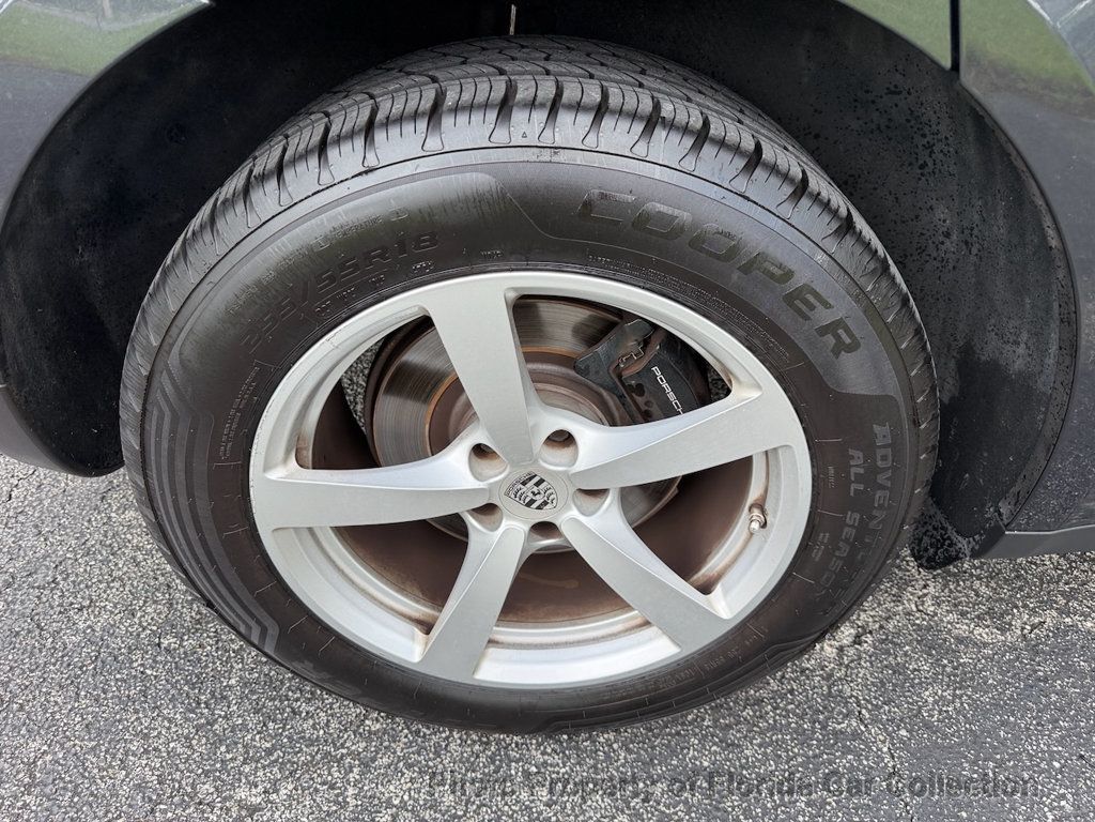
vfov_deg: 56.8
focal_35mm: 24
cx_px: 548
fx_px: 759
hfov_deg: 71.6
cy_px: 411
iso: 100
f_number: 1.78
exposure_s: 1/551
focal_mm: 6.76
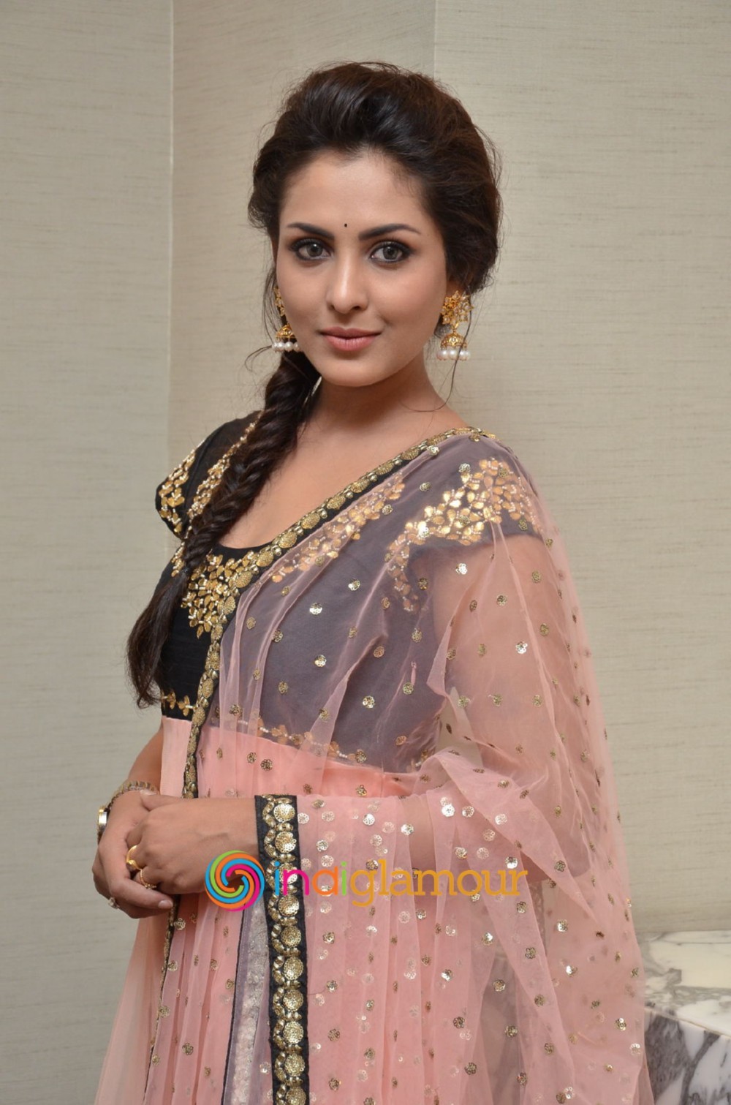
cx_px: 366
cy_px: 552
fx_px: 3030
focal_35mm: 99
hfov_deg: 13.8
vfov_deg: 20.7
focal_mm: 66
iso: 1250
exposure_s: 1/125
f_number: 5.6
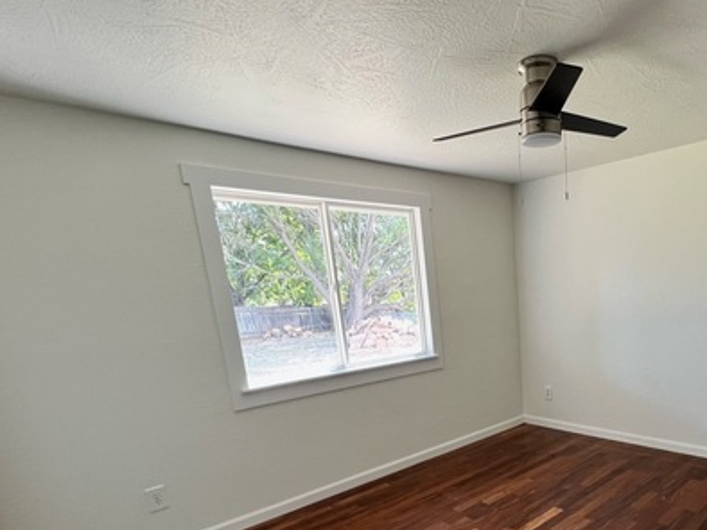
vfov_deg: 57.5
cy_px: 406
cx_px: 519
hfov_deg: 71.8
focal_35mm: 22
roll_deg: +3.2
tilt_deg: -14.8
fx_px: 449
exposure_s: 1/99
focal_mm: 1.57
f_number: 1.8
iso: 125
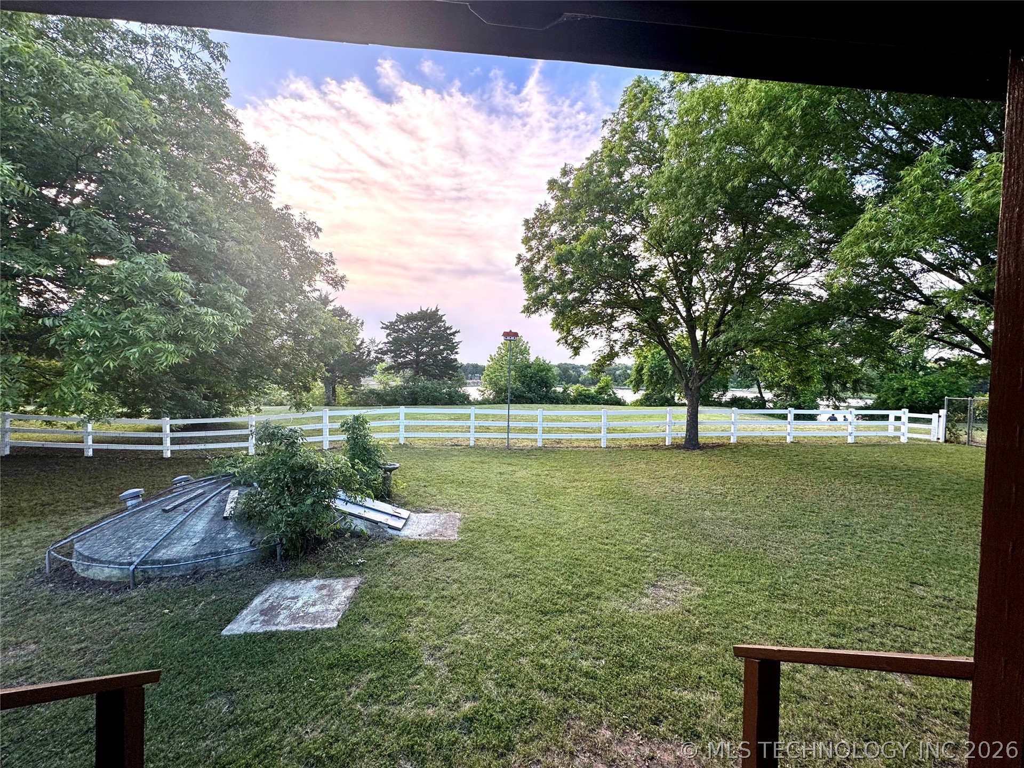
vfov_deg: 85.7
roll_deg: -1.0
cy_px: 384
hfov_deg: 102.1
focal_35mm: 14
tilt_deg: -1.1
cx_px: 512
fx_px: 414
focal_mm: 2.22
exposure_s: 1/99
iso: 40
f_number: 2.2
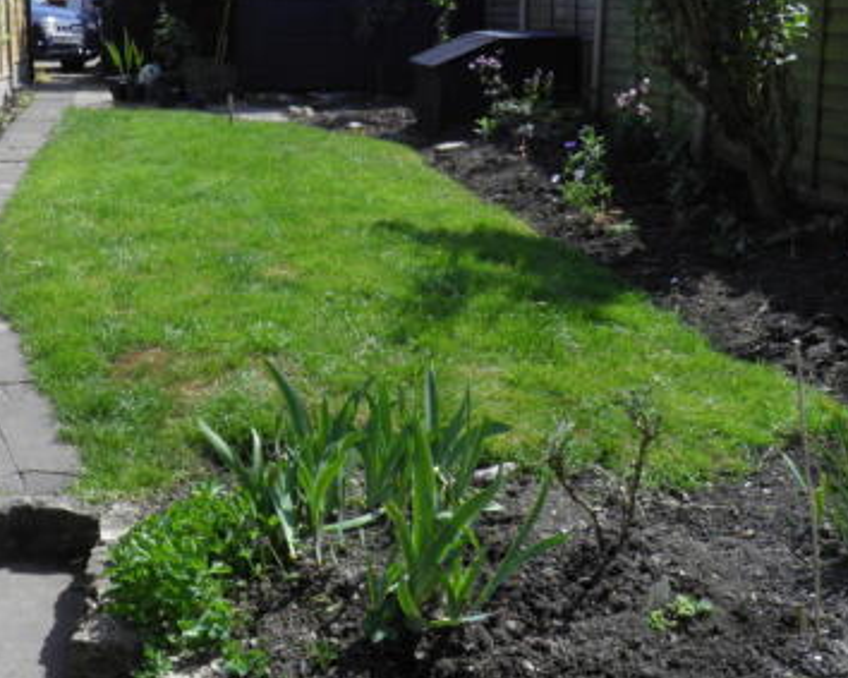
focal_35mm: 45
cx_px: 219
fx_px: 1129
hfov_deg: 40.1
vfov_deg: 33.1
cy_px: 224
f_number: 5.7
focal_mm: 4.9
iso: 50
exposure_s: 1/200
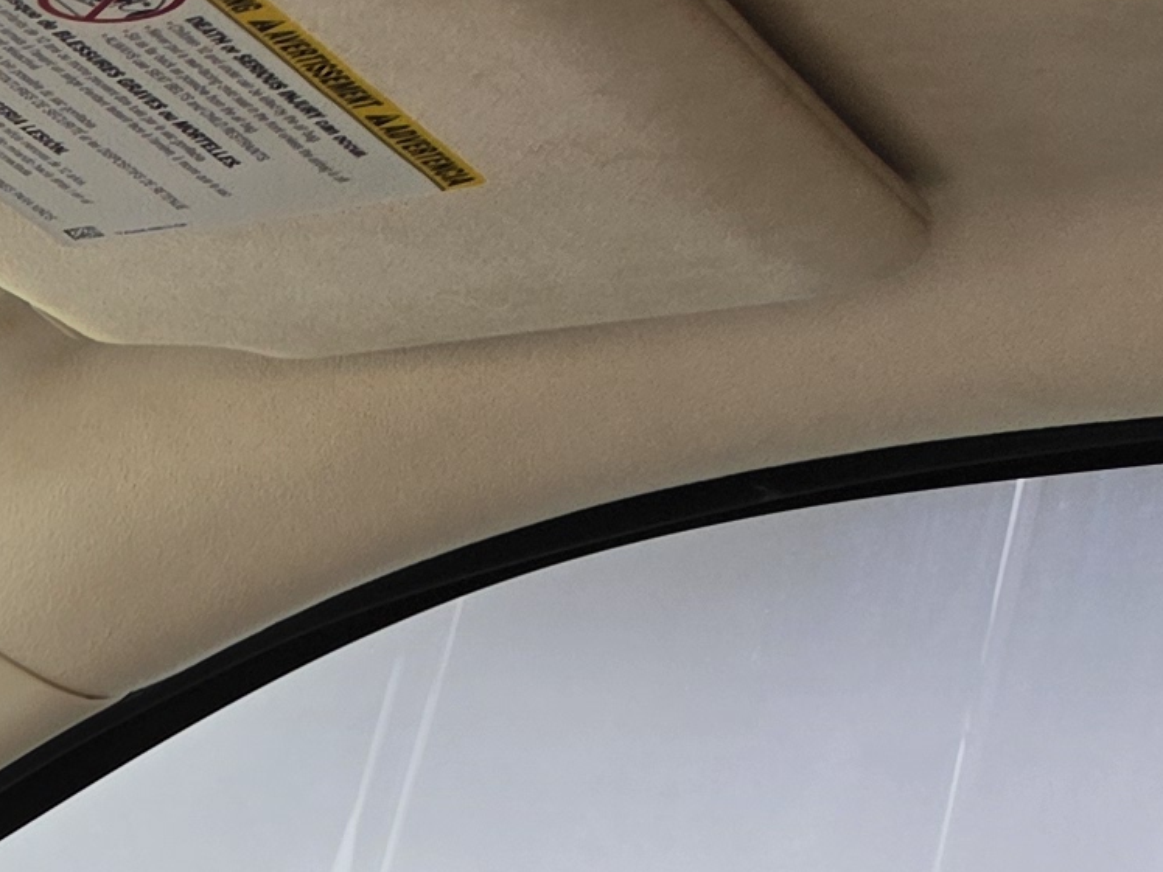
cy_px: 2321
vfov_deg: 10.0
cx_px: -1678
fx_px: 4132
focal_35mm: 123
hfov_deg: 12.4
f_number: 1.4
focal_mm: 6.5
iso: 20
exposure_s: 1/180
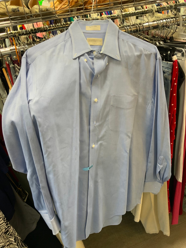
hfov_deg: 48.2
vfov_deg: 61.7
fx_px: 208
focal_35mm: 29
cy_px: 124
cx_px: 93
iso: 125
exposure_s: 1/60
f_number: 1.8
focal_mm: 3
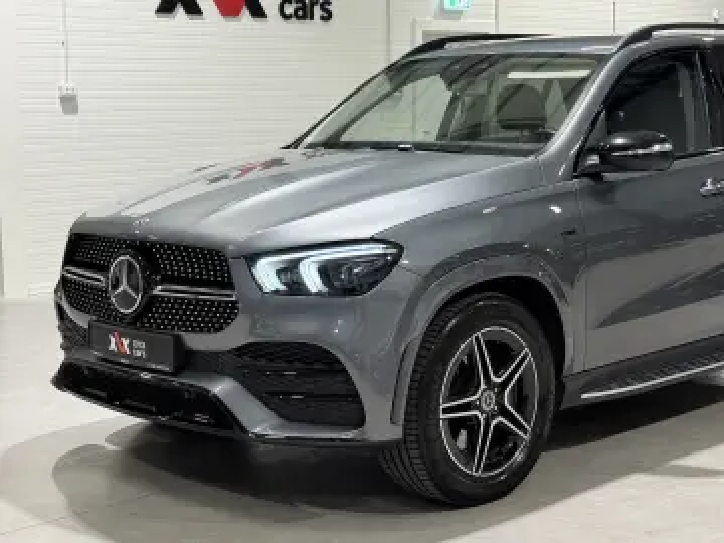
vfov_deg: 30.3
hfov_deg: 39.7
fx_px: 1004
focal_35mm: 48
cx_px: 362
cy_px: 272
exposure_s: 1/50
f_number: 1.78
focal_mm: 6.76
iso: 100
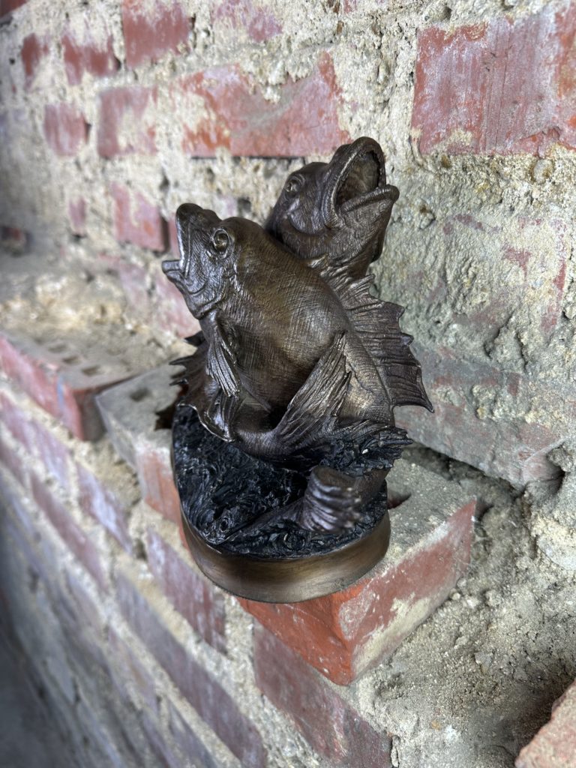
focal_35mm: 24
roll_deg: -0.4
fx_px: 532
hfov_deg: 56.8
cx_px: 288
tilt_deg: -23.0
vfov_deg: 71.6
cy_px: 384
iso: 64
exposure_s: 1/100
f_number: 1.78
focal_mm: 6.86
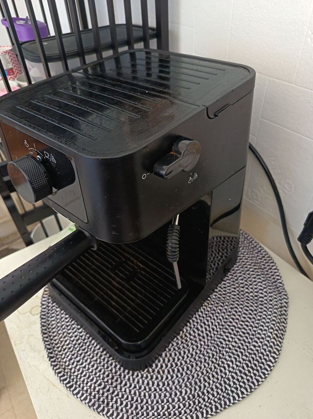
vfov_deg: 71.6
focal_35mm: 24
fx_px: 290
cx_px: 156
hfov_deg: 56.7
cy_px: 210
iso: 4574
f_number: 1.75
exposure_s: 1/33.3
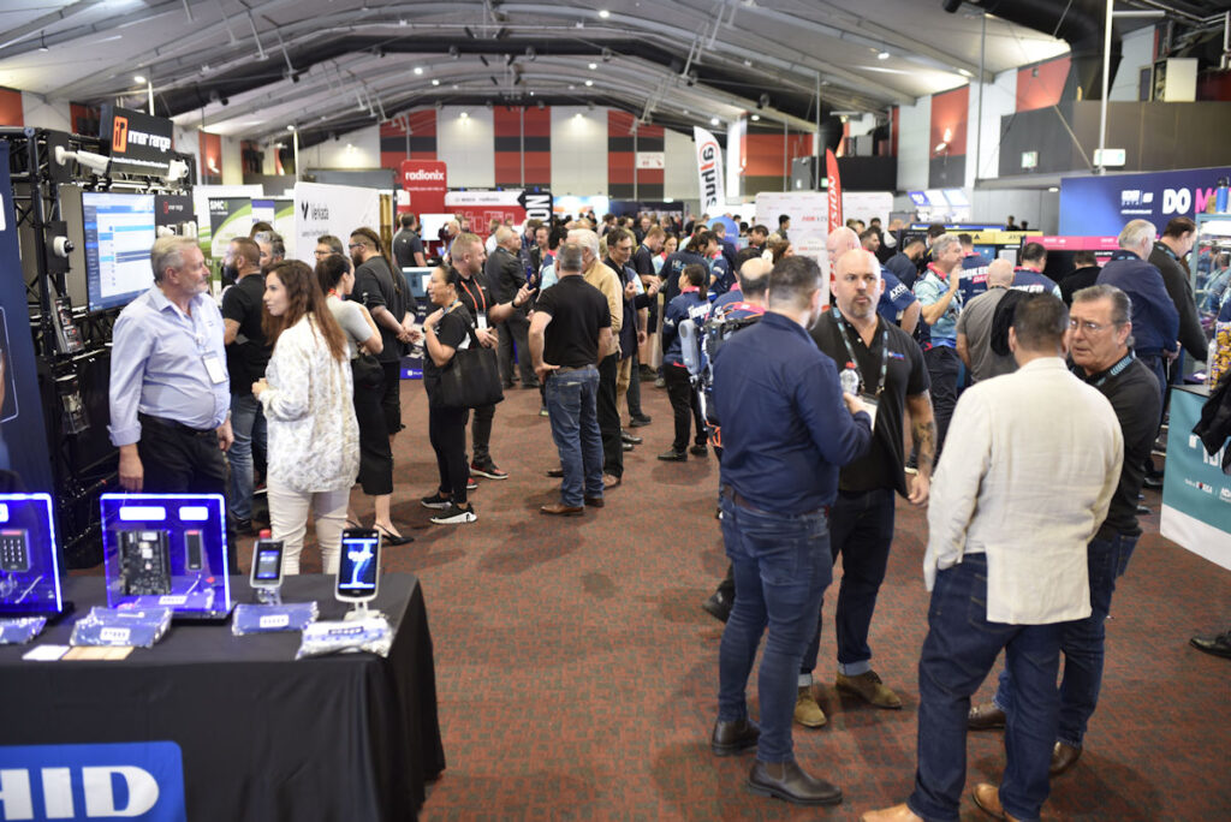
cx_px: 616
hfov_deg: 54.4
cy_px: 411
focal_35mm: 35
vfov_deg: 37.9
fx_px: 1197
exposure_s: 1/60
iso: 800
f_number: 2
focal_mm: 35
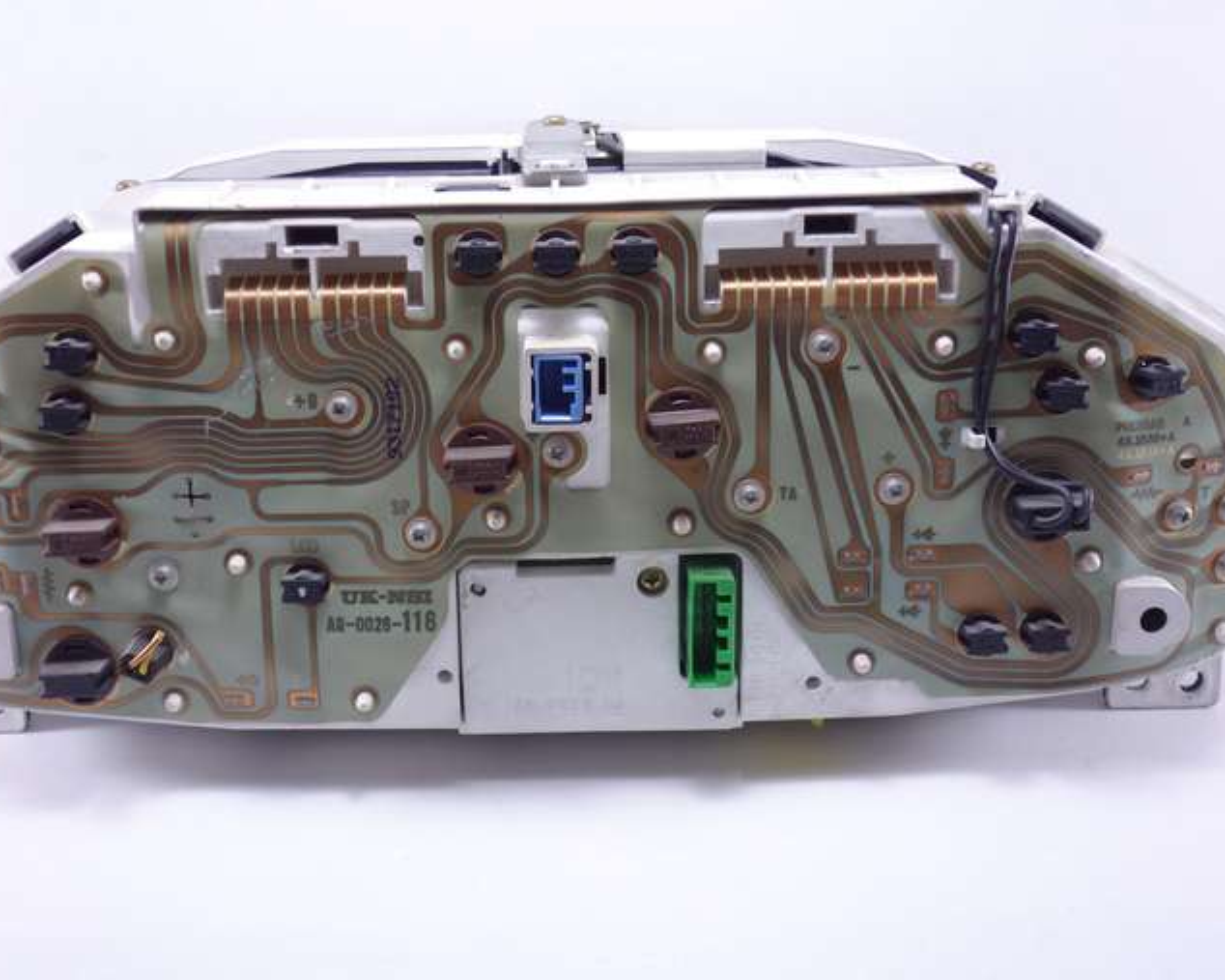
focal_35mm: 50
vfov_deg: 30.2
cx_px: 564
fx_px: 1812
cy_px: 489
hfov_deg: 37.3
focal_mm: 16.2
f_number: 3.2
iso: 200
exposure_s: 1/50
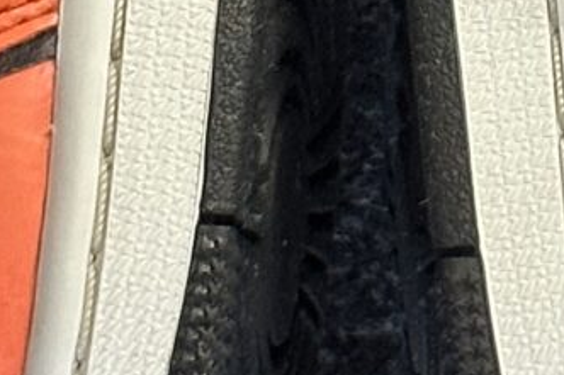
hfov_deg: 5.4
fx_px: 6028
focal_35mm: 385
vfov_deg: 3.5
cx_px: 336
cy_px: -346
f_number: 1.78
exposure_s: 1/50
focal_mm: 6.86
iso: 250
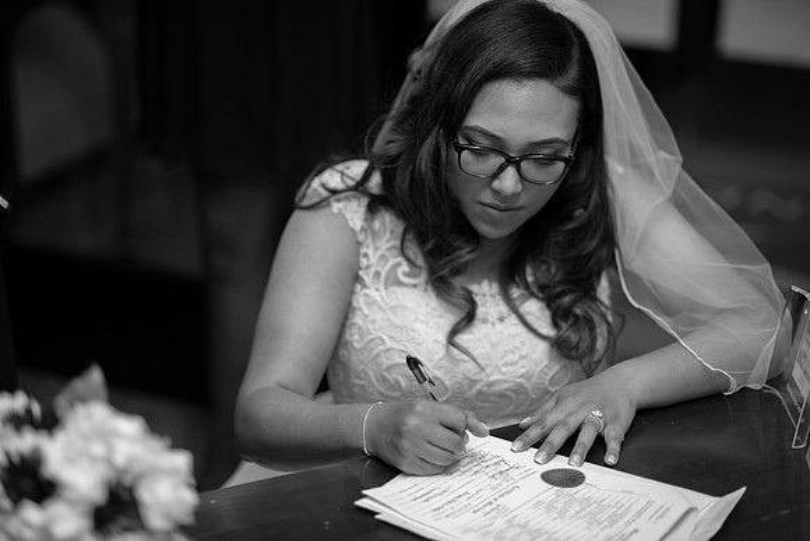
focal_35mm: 85
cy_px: 270
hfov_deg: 23.9
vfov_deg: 16.1
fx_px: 1913
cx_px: 405
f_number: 2
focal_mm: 85
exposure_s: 1/160
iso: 500
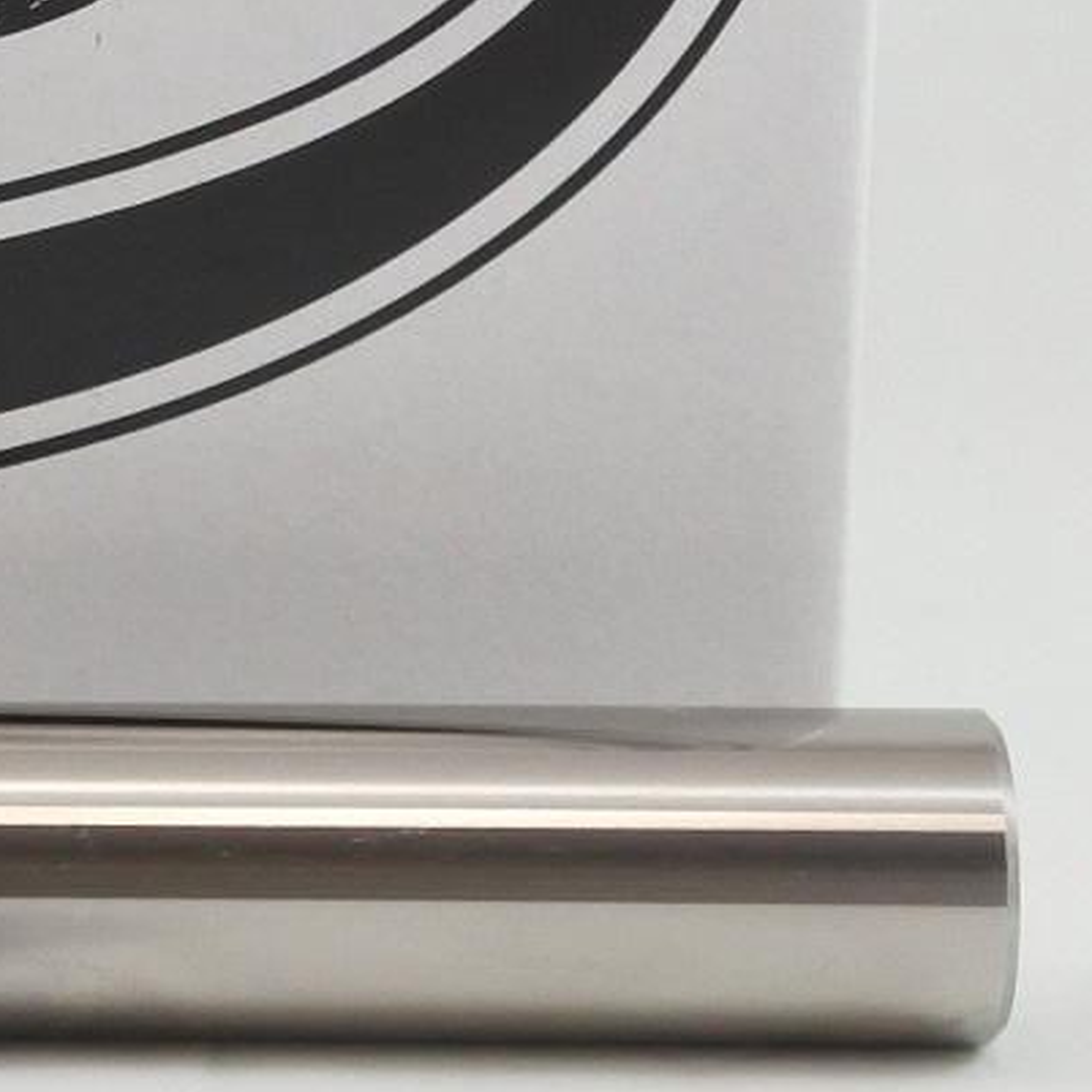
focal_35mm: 232
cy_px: 294
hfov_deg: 7.4
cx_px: -757
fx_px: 8280
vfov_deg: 7.5
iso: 450
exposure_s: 1/125
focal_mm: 21.4
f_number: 4.8
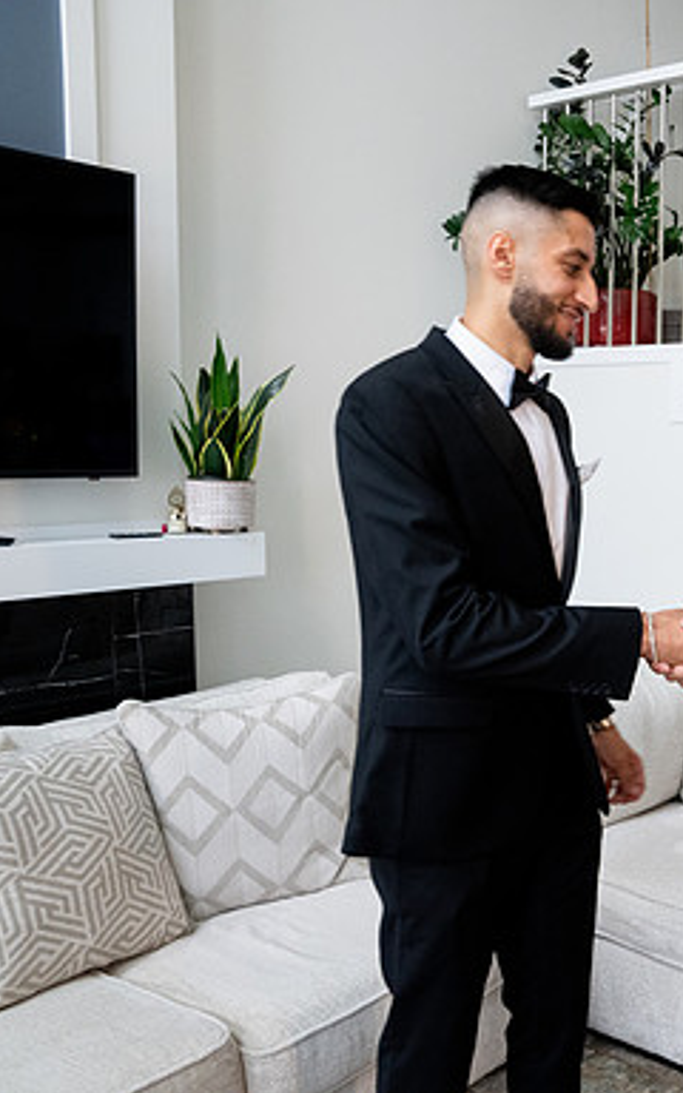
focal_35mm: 37
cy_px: 548
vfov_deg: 52.7
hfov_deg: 30.8
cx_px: 748
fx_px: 1102
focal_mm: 24
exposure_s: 1/160
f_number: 9
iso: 5000
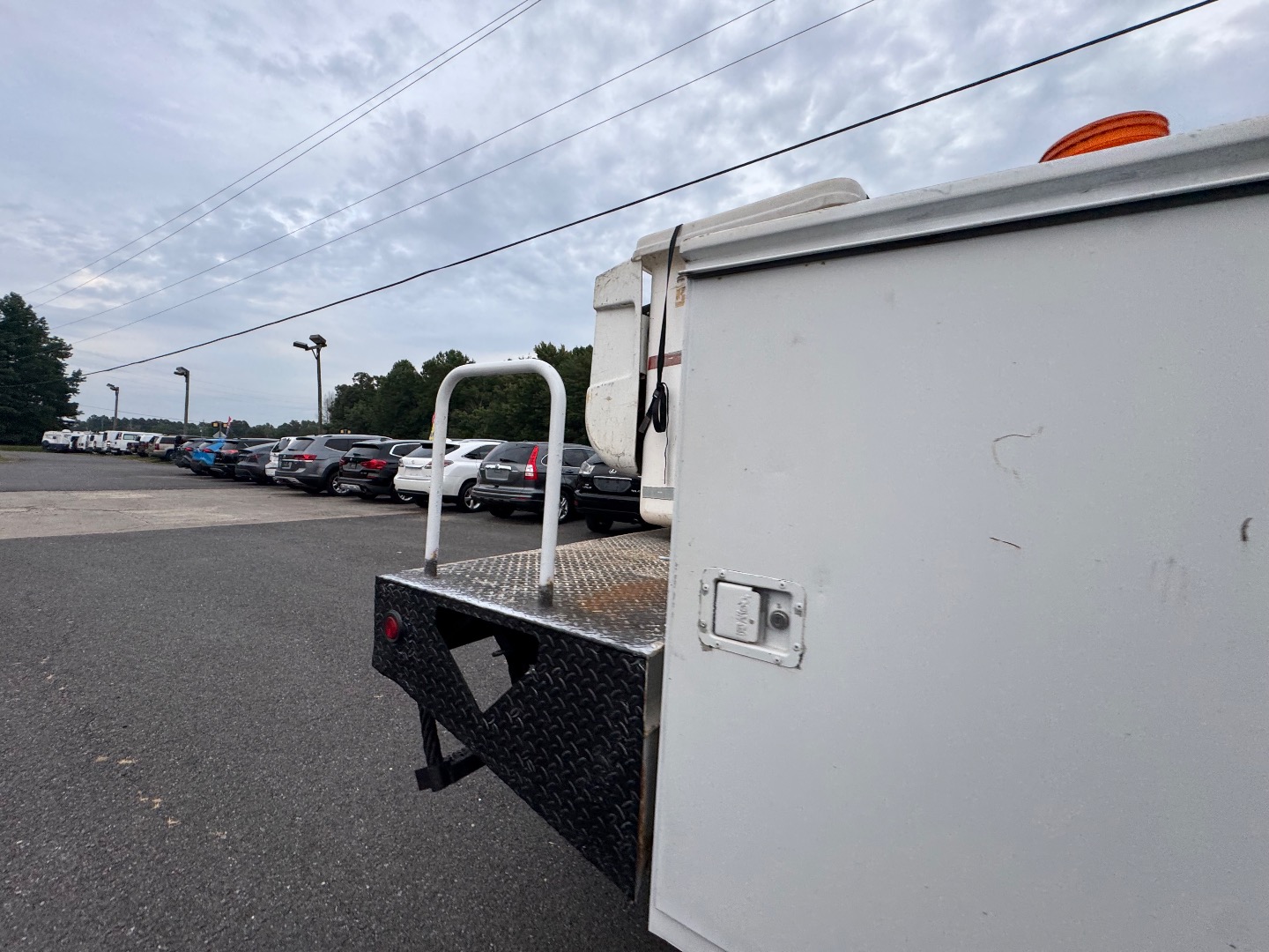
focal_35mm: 14
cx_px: 634
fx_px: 513
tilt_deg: -1.6
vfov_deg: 85.7
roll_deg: -0.9
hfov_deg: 102.1
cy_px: 476
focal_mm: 2.22
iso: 64
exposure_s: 1/99
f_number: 2.2
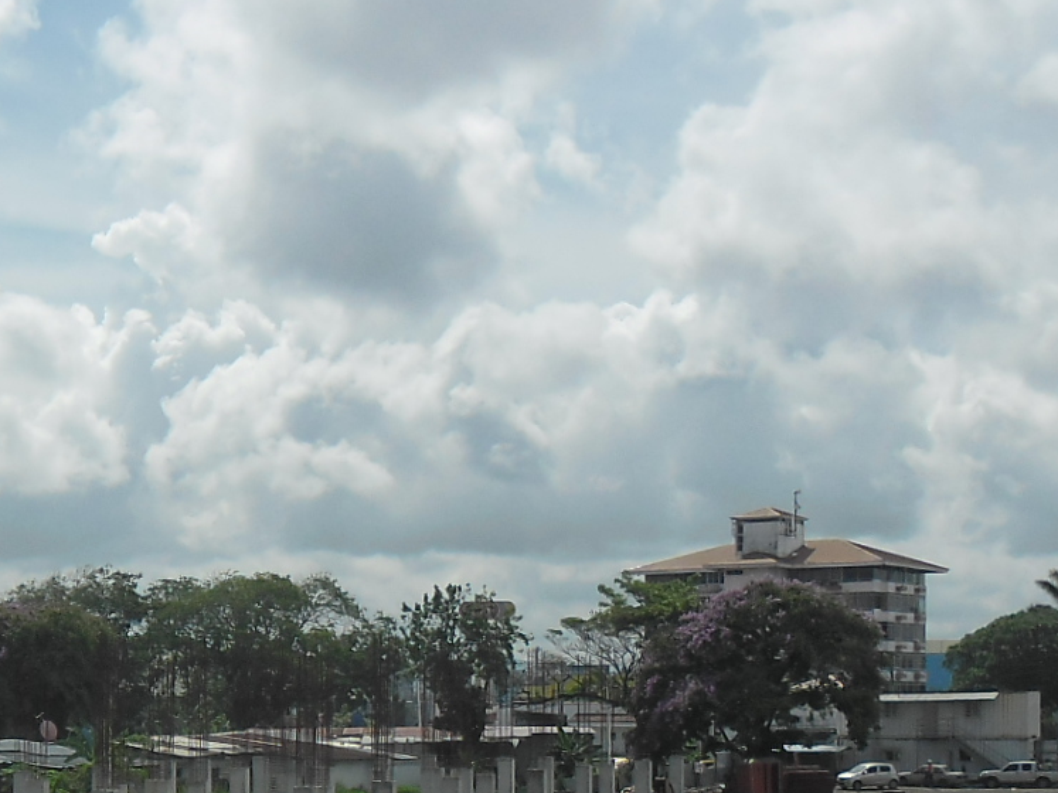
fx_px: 2261
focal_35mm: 74
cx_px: 116
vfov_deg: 19.3
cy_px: 792
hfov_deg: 25.6
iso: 80
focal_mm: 4.9
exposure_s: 1/430
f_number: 9
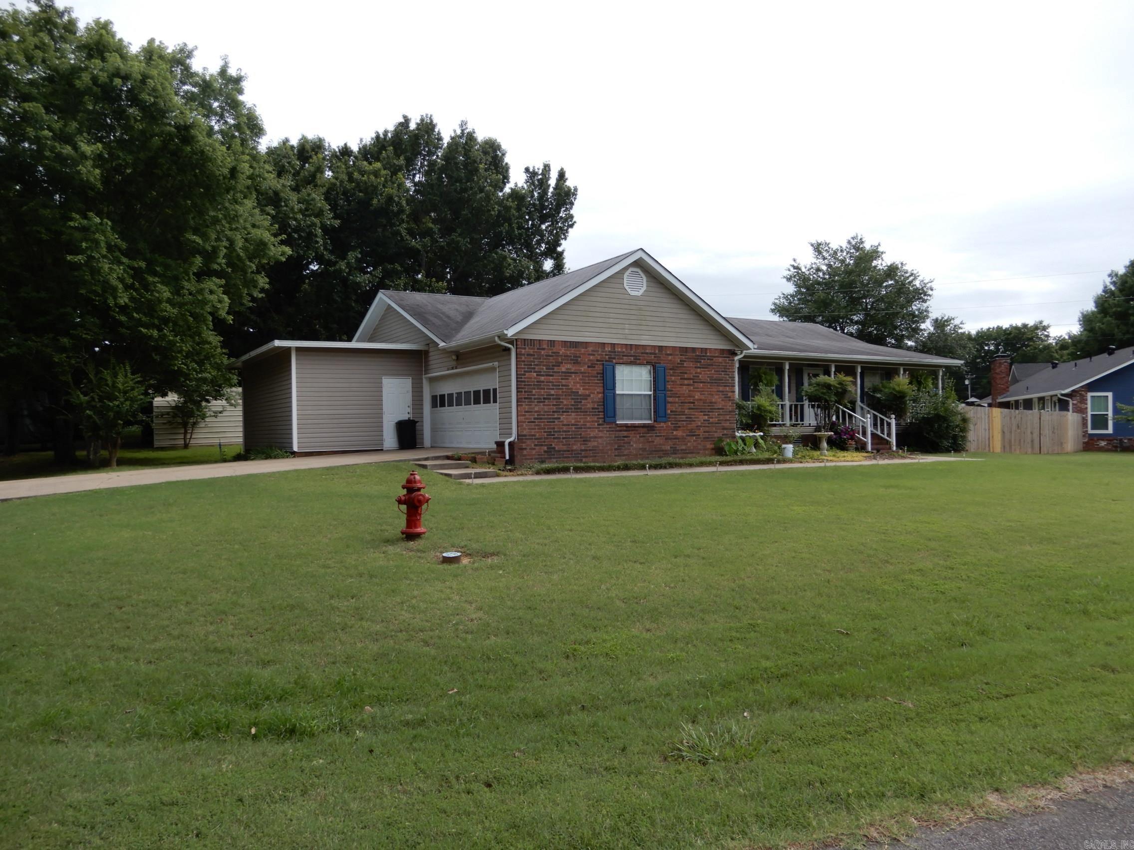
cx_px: 567
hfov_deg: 71.6
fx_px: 786
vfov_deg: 56.8
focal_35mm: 24
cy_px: 425
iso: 80
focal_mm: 4.3
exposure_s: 1/640
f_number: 3.4
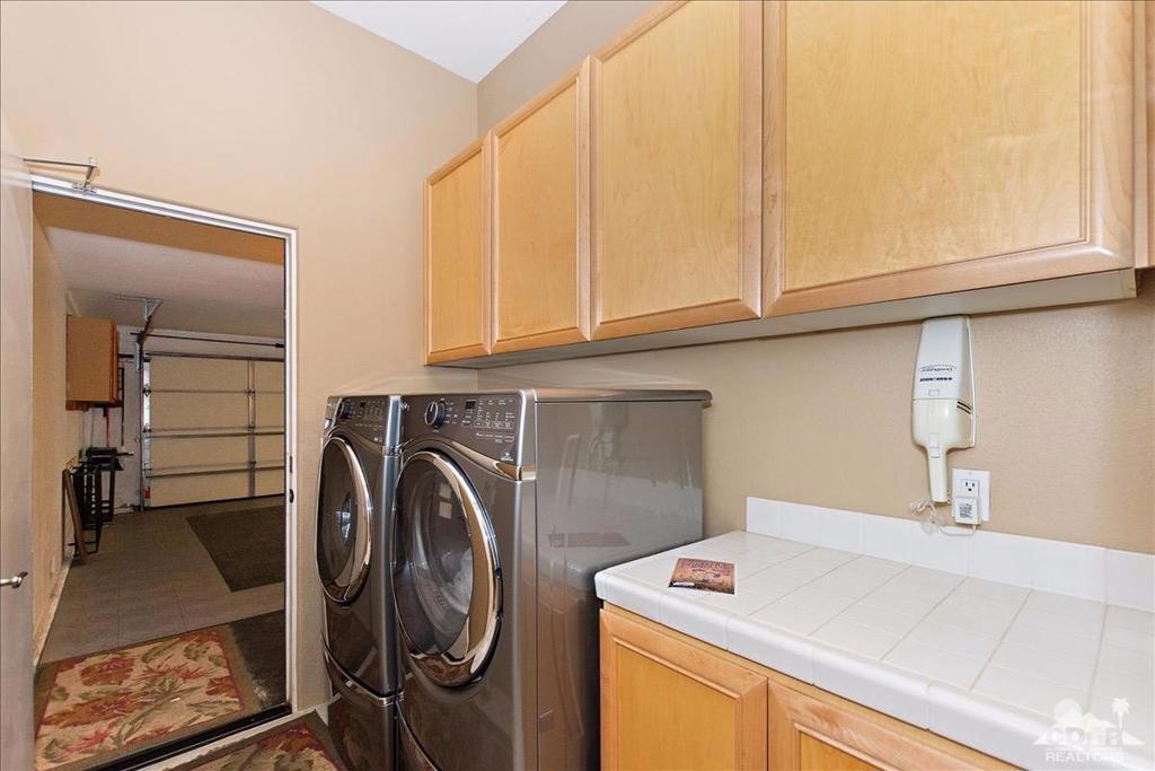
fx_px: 481
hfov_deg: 100.4
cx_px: 578
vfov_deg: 77.3
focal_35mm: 15
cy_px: 386
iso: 320
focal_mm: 10
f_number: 4.5
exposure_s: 1/125
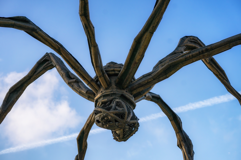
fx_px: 335
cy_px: 80
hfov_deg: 39.6
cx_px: 120
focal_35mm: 50
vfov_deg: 27.0
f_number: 3.5
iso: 125
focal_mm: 50
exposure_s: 1/1250
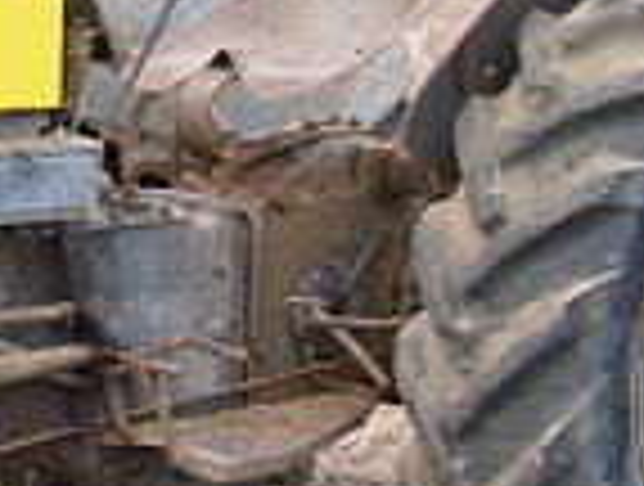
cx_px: -104
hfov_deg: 15.6
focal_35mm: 122
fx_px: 2275
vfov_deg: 12.2
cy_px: 245
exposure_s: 1/60
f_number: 2.8
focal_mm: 5.8
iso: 80
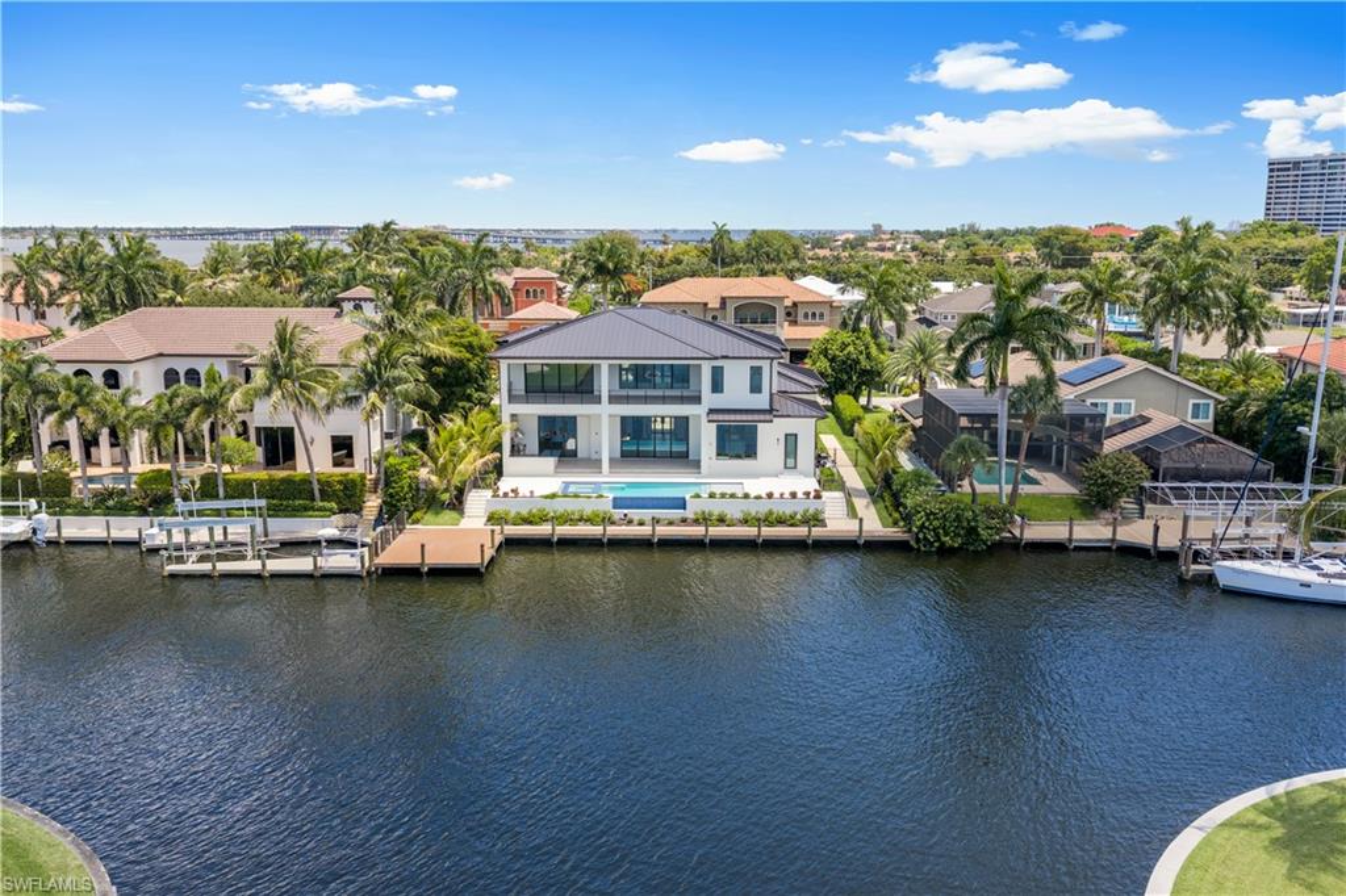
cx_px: 673
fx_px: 1046
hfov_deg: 65.5
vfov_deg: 46.4
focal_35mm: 28
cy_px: 448
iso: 320
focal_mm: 14.45
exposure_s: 1/1600
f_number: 2.8
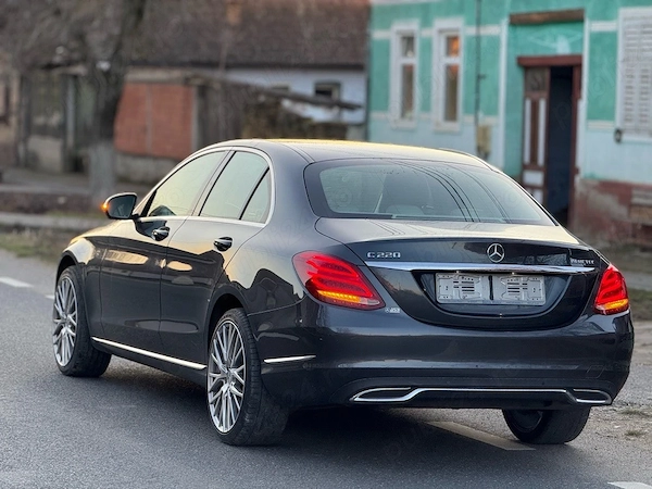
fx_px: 2260
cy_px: 244
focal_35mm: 120
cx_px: 326
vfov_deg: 12.3
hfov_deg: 16.4
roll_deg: -0.6
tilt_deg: -4.1
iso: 100
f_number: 2.8
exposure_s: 1/99
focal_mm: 15.66
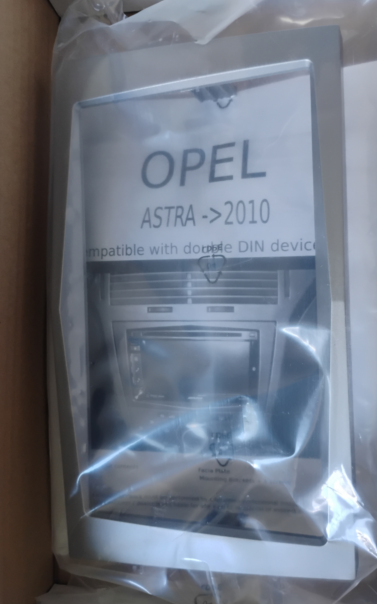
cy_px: 303
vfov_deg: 62.9
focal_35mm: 30
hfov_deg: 41.8
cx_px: 205
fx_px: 493
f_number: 1.8
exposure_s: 1/50
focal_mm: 4.26
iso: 525
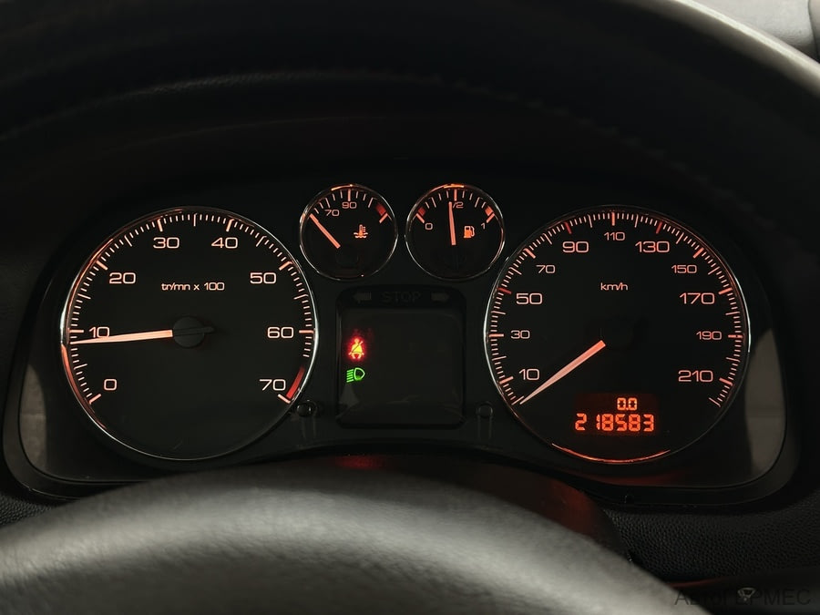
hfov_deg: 39.7
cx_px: 410
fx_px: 1137
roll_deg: +0.1
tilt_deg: -23.4
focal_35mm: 48
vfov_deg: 30.3
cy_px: 308
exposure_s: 1/33
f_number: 1.78
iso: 200
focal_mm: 6.86
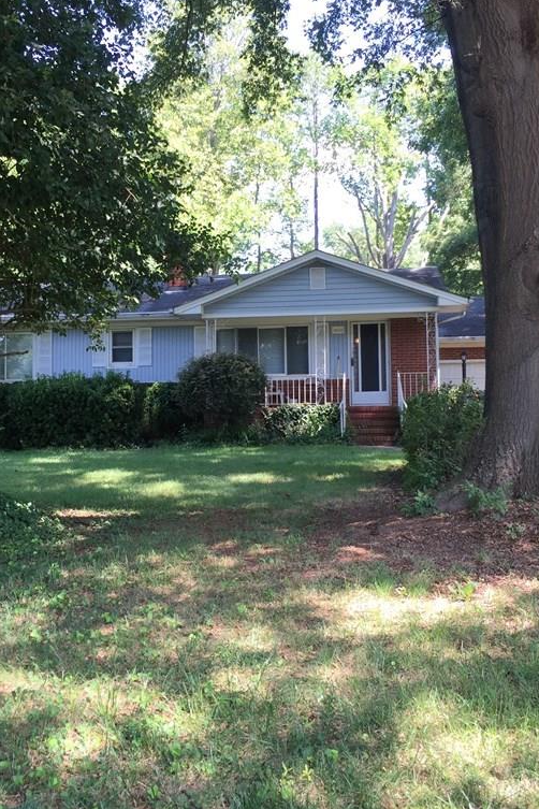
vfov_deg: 47.4
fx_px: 921
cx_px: 221
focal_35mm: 41
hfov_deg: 32.6
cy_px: 406
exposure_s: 1/120
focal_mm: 4.15
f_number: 2.2
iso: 32
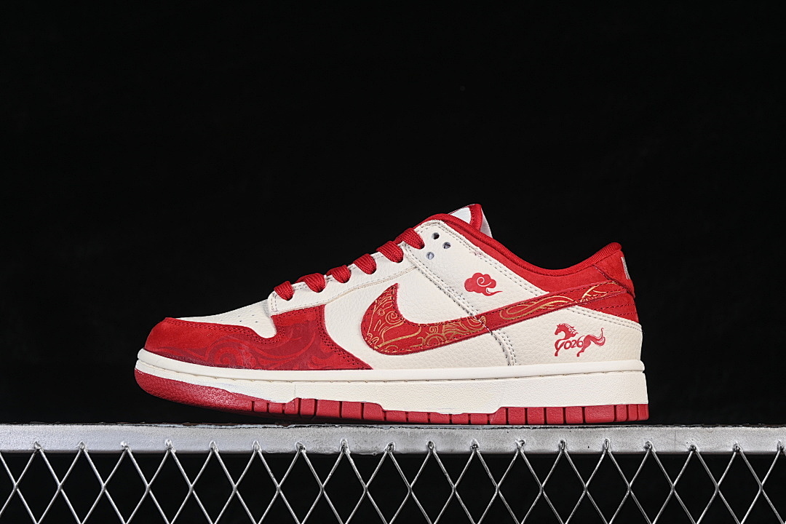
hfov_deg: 27.0
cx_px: 393
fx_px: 1637
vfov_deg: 18.2
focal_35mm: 75
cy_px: 262
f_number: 8
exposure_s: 1/80
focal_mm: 50
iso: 160
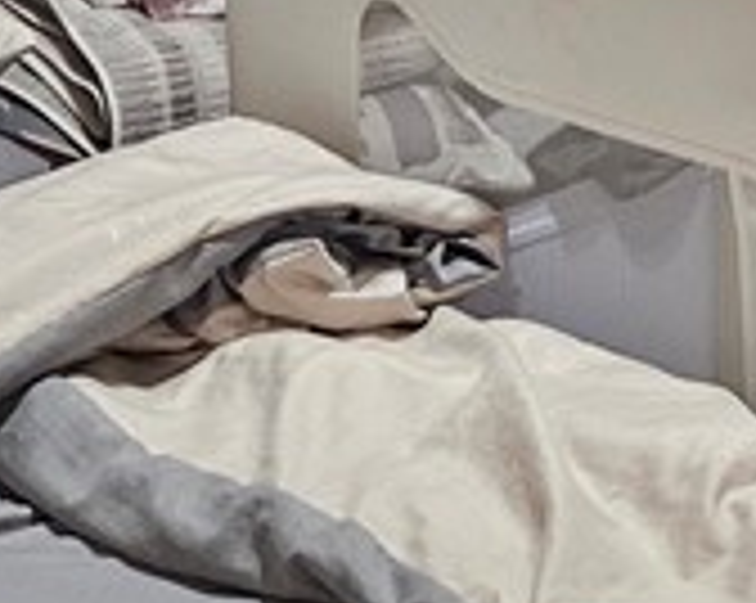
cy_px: -634
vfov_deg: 10.3
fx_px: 3062
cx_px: 1584
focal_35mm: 137
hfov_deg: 12.2
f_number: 1.8
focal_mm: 5.4
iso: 640
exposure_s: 1/60
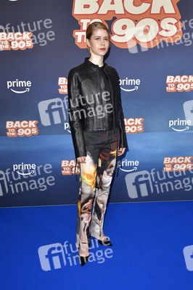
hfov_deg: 38.8
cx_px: 96
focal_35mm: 34
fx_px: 274
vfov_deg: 55.8
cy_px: 145
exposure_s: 1/200
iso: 800
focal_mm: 34
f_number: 6.3
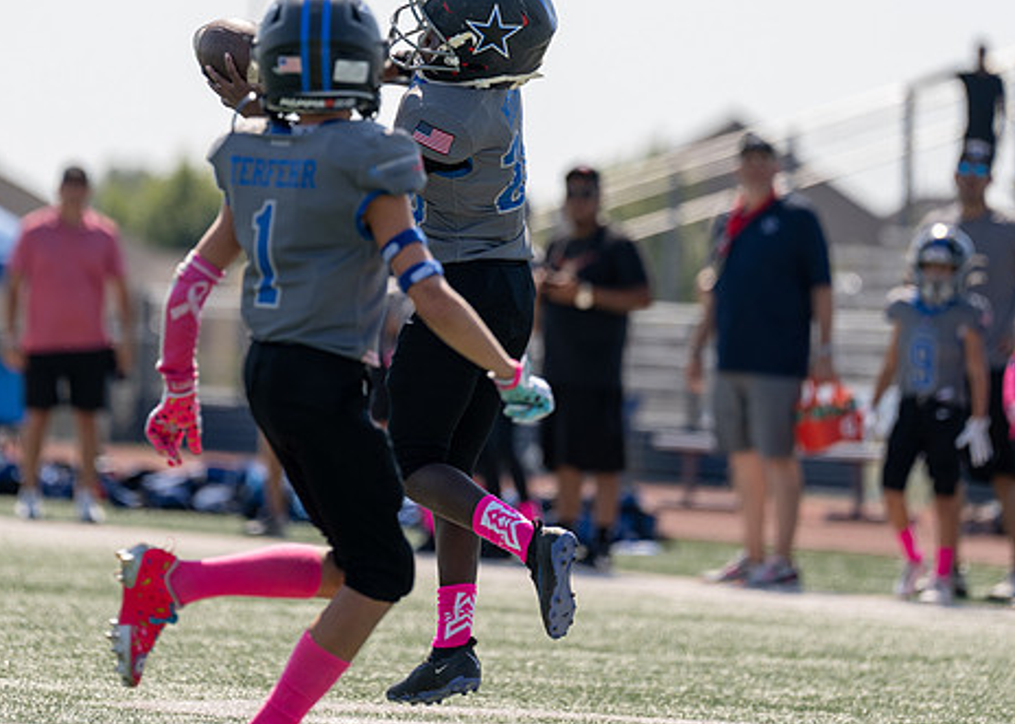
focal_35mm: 337
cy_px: 181
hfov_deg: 6.0
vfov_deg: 4.3
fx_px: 9710
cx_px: 387
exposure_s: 1/2000
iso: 100
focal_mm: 200
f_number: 2.8
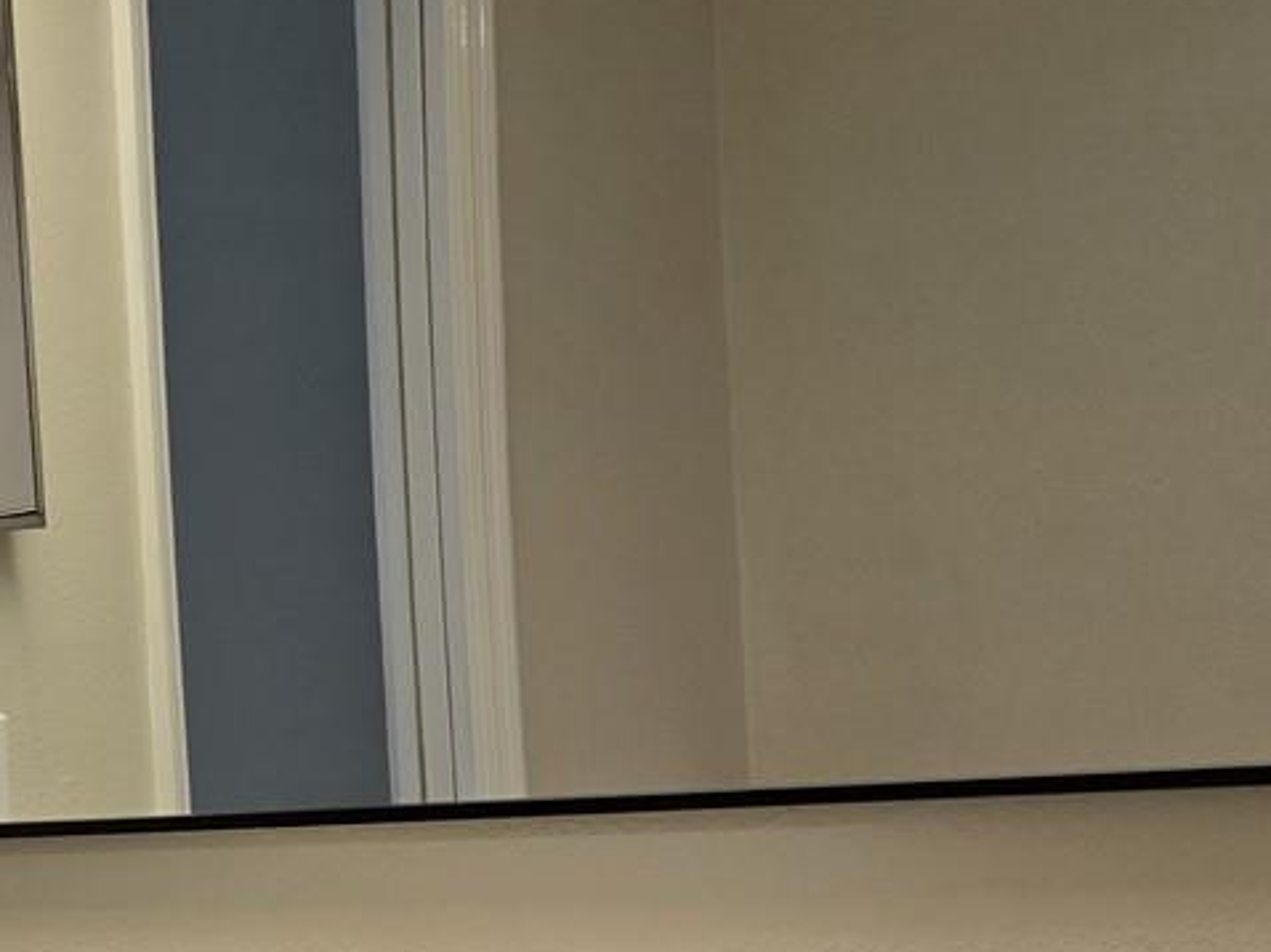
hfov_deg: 22.3
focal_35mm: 77
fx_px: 2826
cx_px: -447
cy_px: 984
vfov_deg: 18.5
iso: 50
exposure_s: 1/120
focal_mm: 5.4
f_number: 1.8
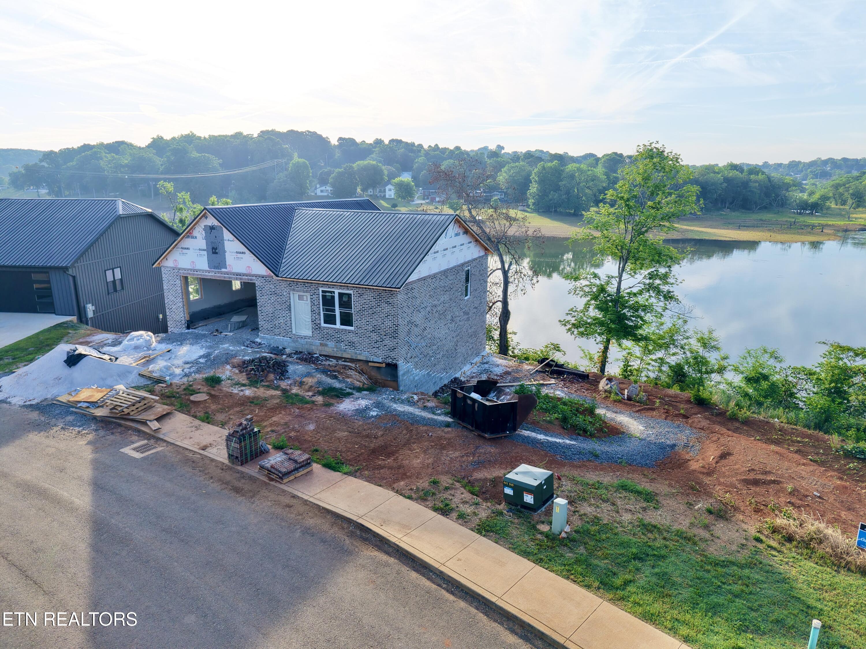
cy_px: 324
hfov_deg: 71.6
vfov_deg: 56.8
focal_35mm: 24
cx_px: 433
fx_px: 600
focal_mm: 8.67
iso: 400
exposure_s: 1/2000
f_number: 1.8
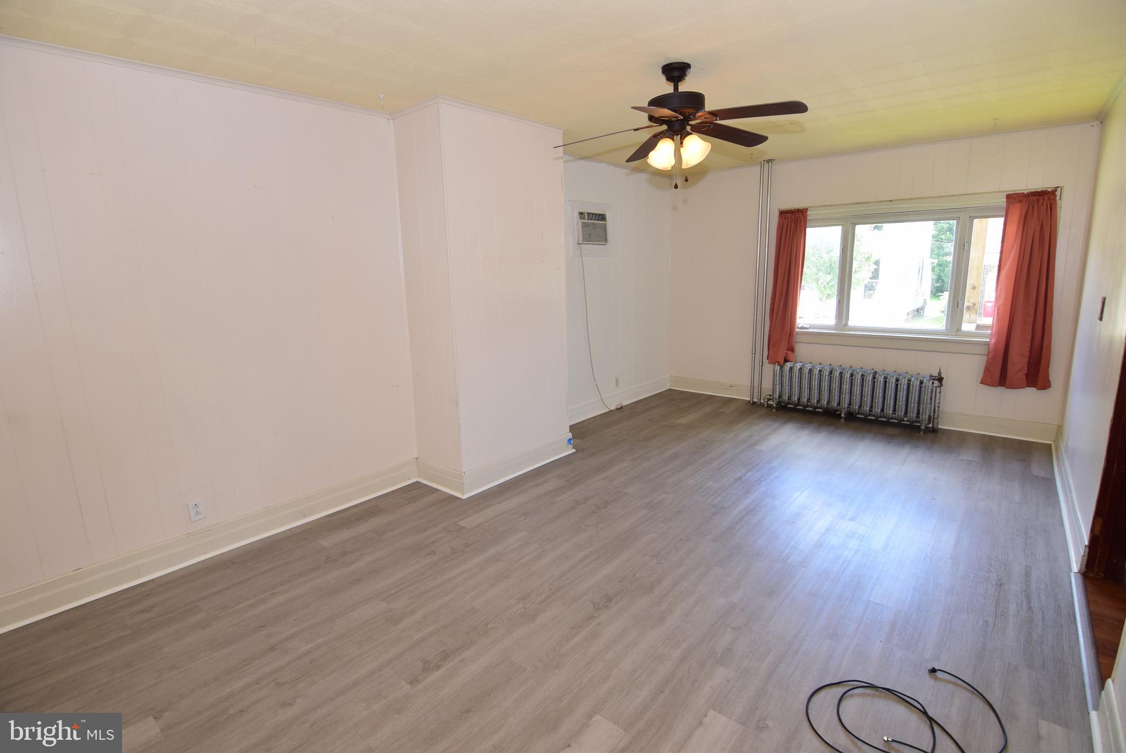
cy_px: 376
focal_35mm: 16
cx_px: 563
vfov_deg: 72.2
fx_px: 516
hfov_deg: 94.9
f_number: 5
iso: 320
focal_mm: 11
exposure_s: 1/60
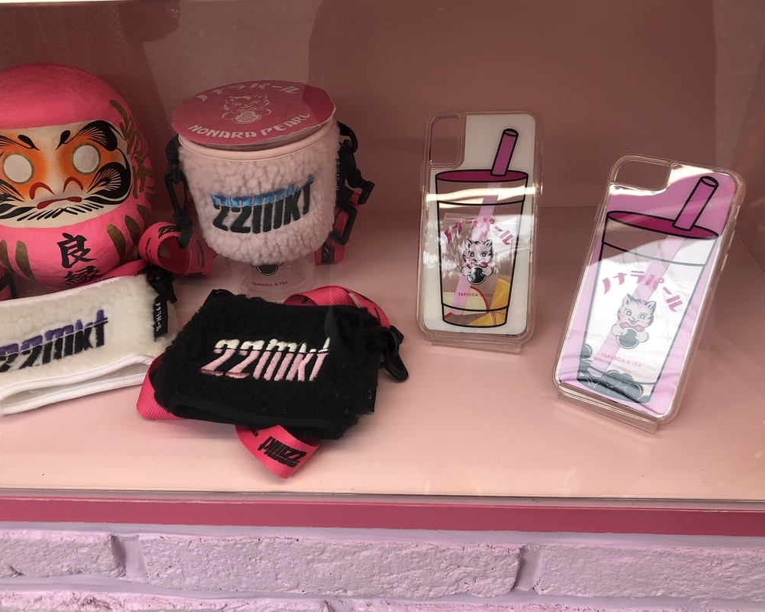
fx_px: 747
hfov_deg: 54.1
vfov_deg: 44.5
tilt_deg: -37.0
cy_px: 309
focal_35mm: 33
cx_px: 336
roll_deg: +3.9
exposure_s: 1/169
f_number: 1.8
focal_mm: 4
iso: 20
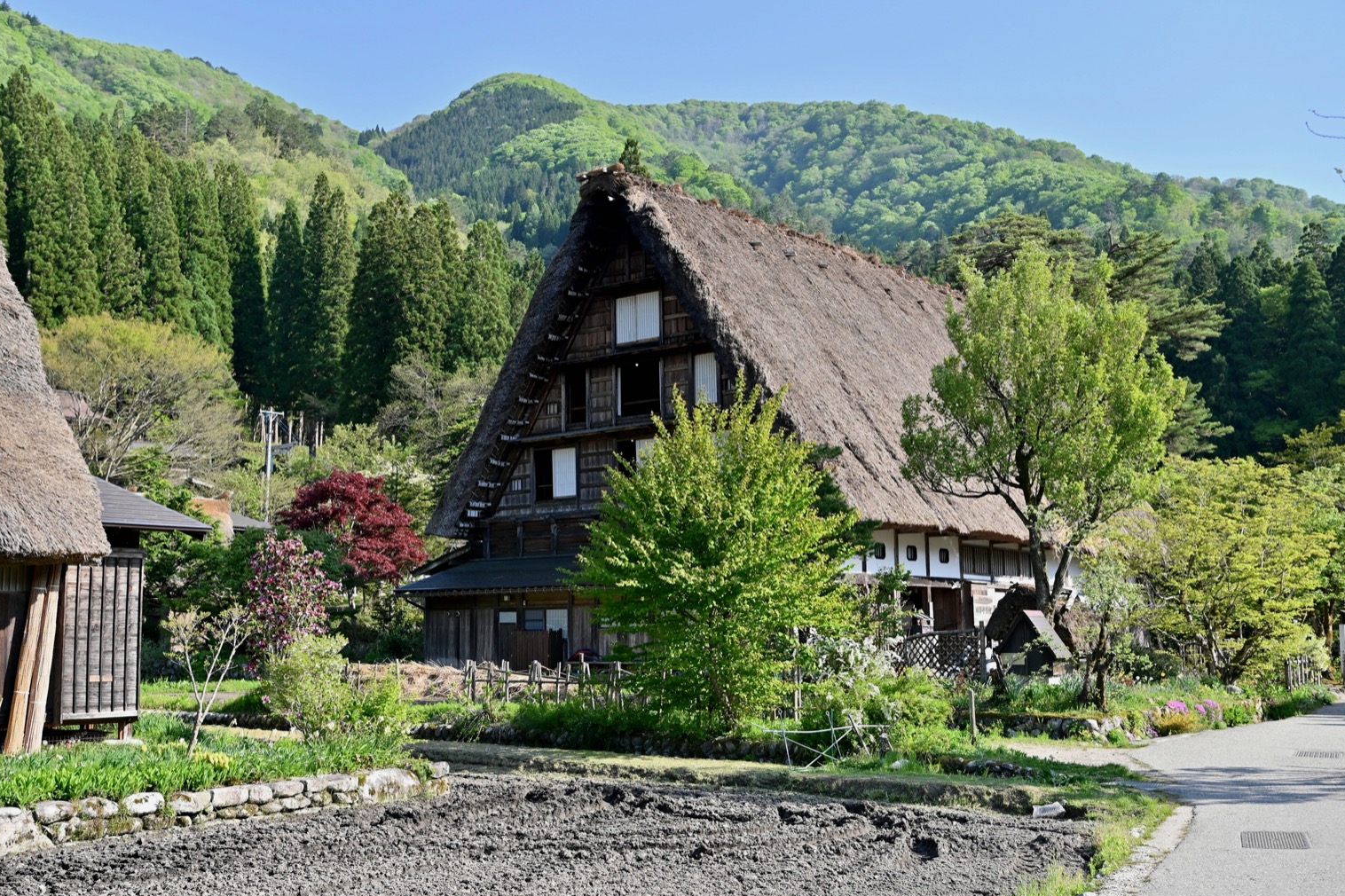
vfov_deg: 35.0
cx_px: 646
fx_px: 1419
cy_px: 444
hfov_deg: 50.7
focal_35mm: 38
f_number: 5
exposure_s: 1/500
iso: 100
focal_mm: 36
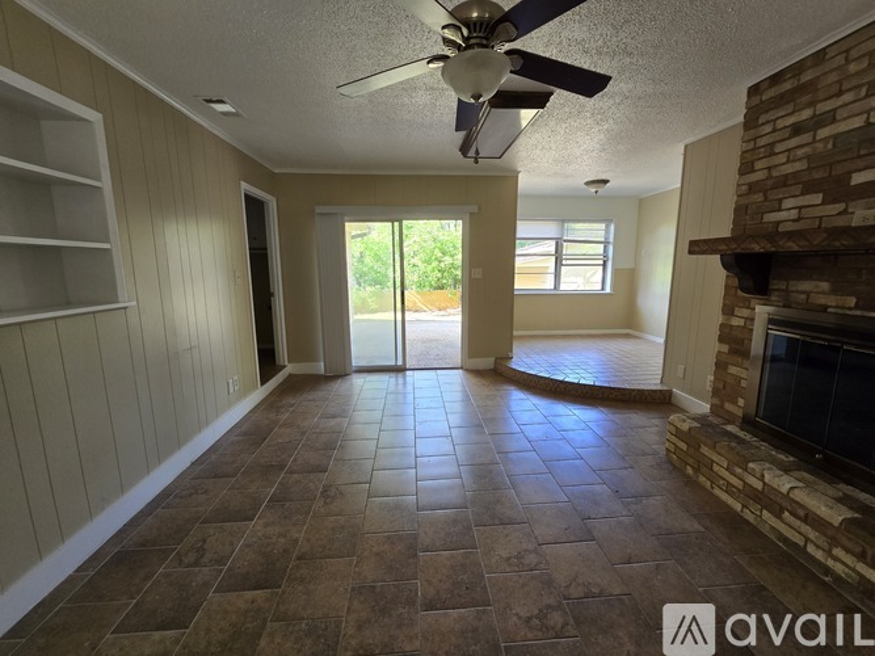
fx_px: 329
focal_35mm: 13
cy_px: 328
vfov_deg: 89.9
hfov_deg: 106.2
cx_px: 438
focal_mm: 2.2
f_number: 2.2
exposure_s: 1/60
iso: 125
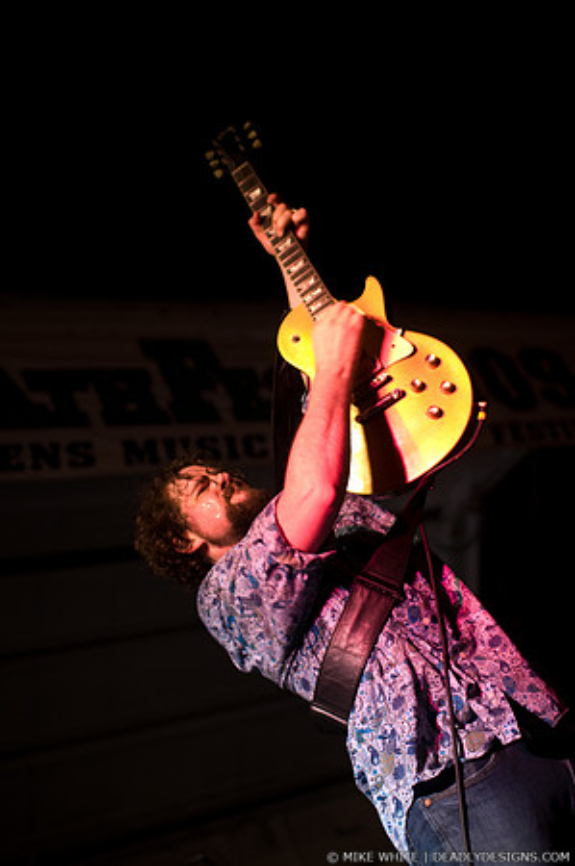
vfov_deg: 43.6
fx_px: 1081
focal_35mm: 45
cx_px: 288
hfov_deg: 29.8
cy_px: 433
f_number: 1.8
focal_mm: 30
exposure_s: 1/125
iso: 1000
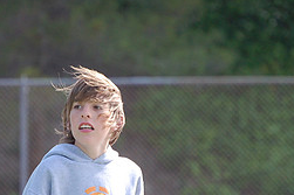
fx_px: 5647
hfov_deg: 3.0
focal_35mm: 692
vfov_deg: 2.0
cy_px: 140
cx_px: 111
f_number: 5.6
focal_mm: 200
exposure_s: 1/500
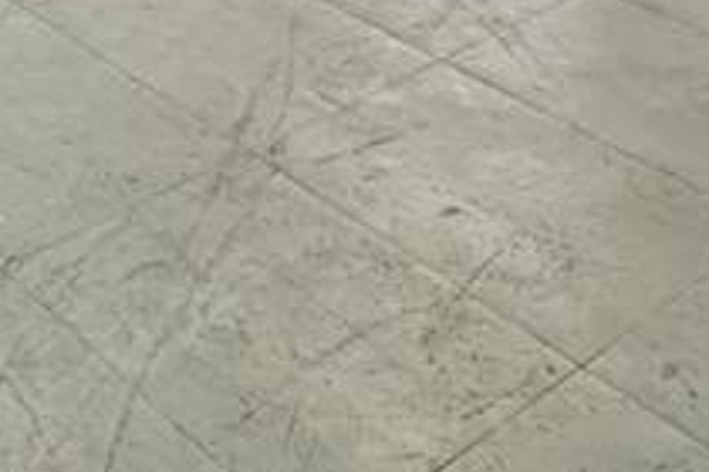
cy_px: -637
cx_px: -246
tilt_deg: -2.8
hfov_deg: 24.3
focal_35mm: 71
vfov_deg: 13.9
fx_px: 1398
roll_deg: -0.4
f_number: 2.2
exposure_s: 1/120
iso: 200
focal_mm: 2.22
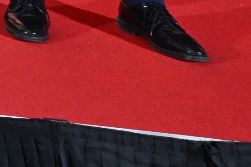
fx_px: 865
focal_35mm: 124
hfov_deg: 10.5
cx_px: -537
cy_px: -393
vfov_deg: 8.5
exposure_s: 1/125
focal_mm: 17
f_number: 5.6
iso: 2000
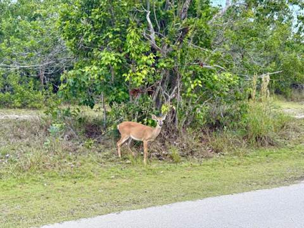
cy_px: 114
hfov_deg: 39.7
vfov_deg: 30.3
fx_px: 422
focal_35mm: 48
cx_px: 152
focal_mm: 6.76
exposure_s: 1/463
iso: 100
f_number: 1.78
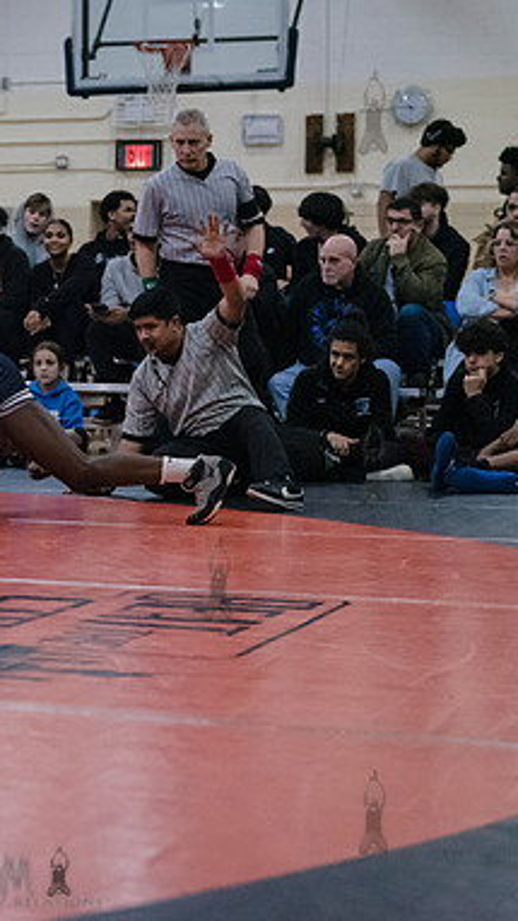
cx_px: -94
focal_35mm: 89
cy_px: 462
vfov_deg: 23.9
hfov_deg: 13.3
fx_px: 2172
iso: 8000
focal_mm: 56
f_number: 3.2
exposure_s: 1/400
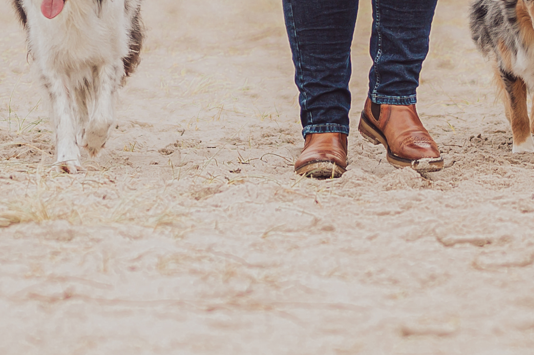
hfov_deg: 5.6
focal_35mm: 369
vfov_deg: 3.7
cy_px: -295
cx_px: 444
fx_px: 5469
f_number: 1.8
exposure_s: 1/1600
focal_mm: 85
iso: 320
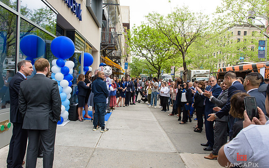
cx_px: 133
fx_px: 183
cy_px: 86
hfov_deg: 72.5
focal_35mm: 25
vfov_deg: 49.3
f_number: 5
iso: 200
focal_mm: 24
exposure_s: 1/250
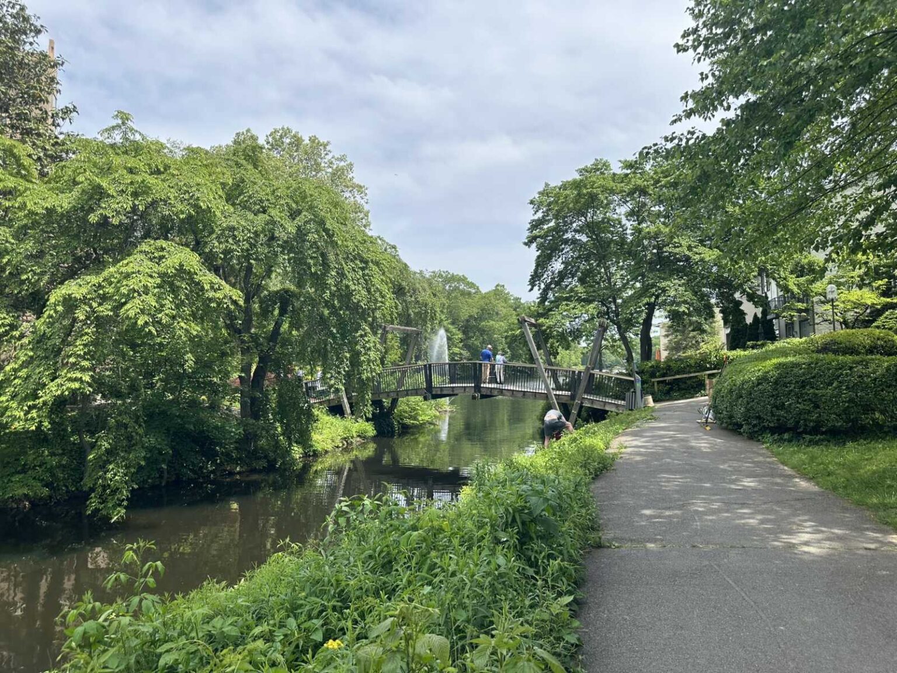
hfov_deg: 71.6
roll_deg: -0.3
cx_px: 448
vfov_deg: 56.8
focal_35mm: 24
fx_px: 622
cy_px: 336
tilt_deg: +3.4
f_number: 1.78
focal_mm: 6.86
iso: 80
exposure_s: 1/2660
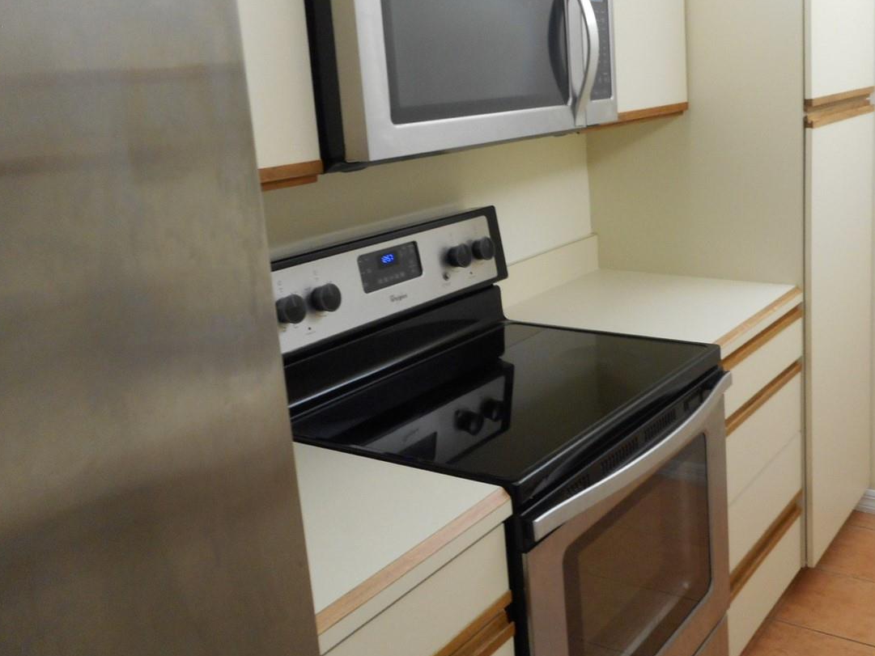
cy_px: 260
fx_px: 935
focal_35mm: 37
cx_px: 601
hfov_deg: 49.1
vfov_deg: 38.5
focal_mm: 4.5
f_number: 3.7
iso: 220
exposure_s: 1/30
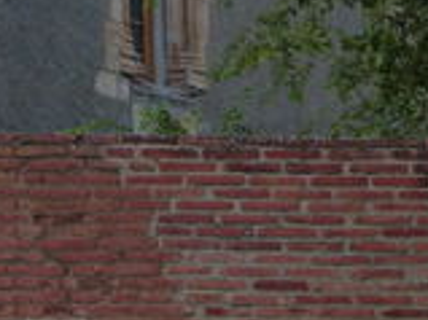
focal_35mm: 233
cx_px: -57
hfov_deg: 8.4
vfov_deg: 6.3
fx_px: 2879
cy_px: -161
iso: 160
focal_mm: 13.8
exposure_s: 1/100
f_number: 3.3
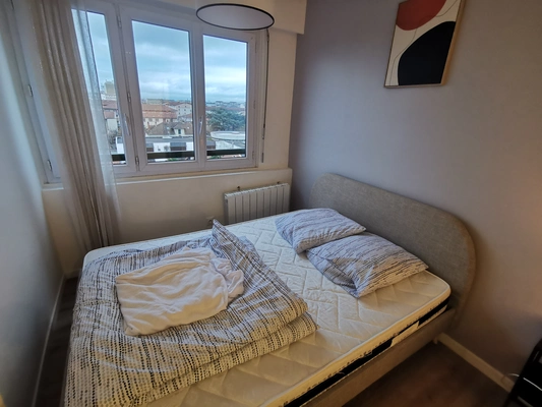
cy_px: 204
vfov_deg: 74.8
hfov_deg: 91.0
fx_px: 266
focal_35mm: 17
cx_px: 271
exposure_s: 1/33.3
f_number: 2.2
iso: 400
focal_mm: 2.26
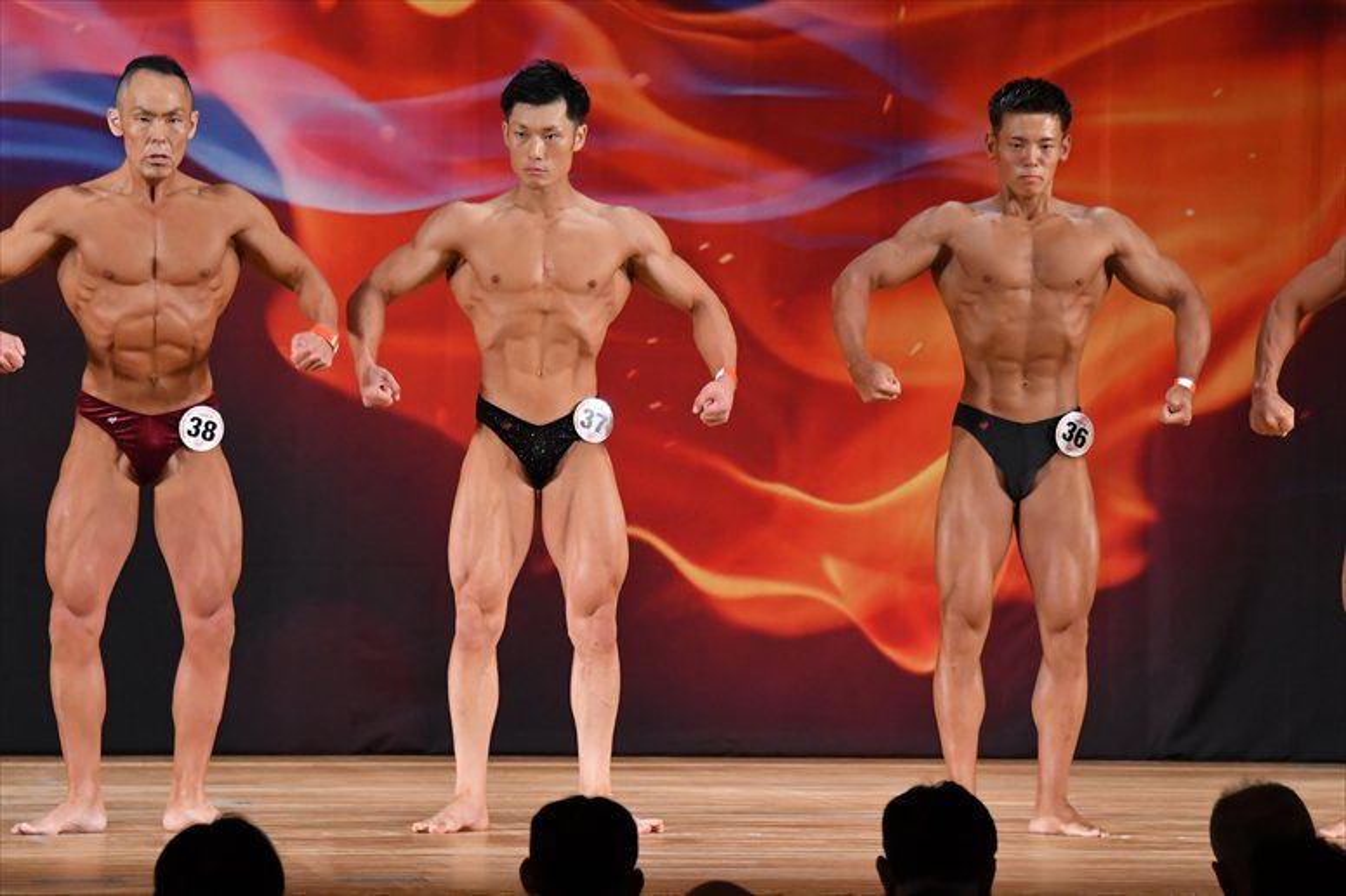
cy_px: 448
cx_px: 673
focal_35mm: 240
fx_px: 8969
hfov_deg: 8.6
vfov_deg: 5.7
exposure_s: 1/400
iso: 3600
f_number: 5.6
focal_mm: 160
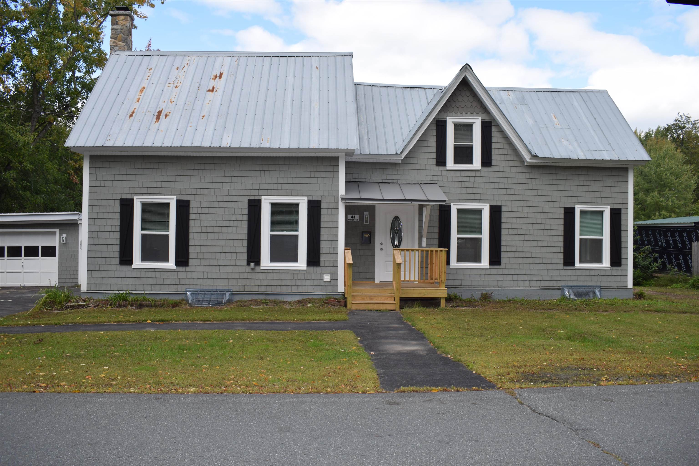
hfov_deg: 59.5
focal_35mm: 32
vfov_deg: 41.7
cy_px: 233
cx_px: 350
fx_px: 612
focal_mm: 21
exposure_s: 1/200
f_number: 7.1
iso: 100
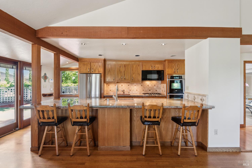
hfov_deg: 96.7
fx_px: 112
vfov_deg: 73.7
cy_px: 84
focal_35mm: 16
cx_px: 126
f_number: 10
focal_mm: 16
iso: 320
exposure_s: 1/3.33
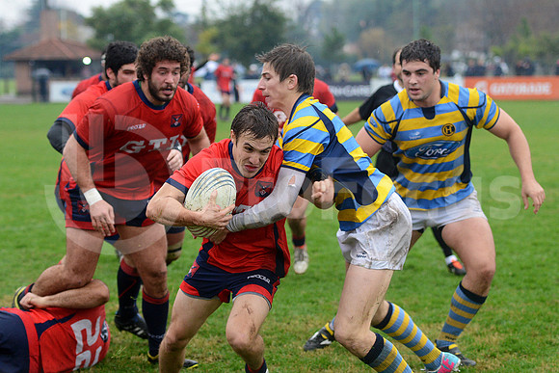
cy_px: 186
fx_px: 1165
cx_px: 280
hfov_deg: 27.0
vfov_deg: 18.2
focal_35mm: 75
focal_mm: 75
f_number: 2.8
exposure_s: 1/500
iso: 1600
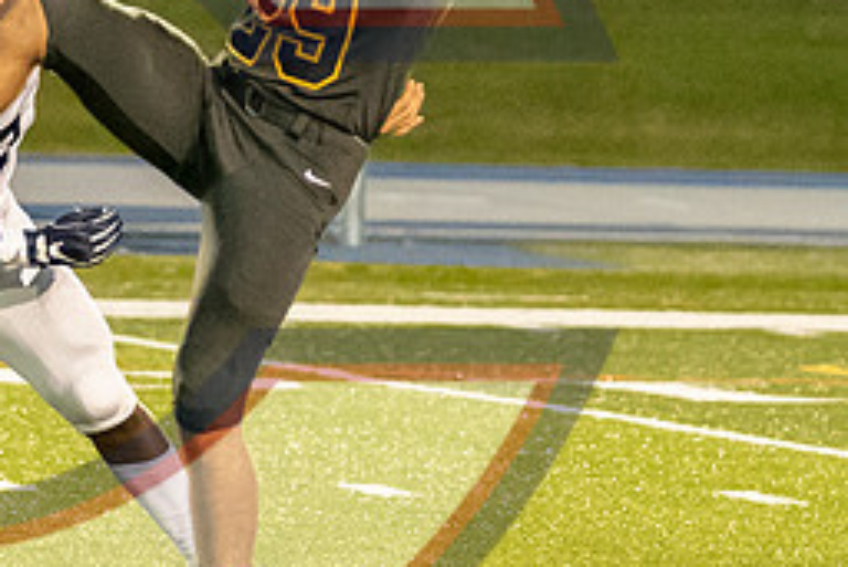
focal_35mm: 658
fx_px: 15508
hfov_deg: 3.1
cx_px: 170
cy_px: 203
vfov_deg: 2.1
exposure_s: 1/1600
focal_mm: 110
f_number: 2.8
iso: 9000
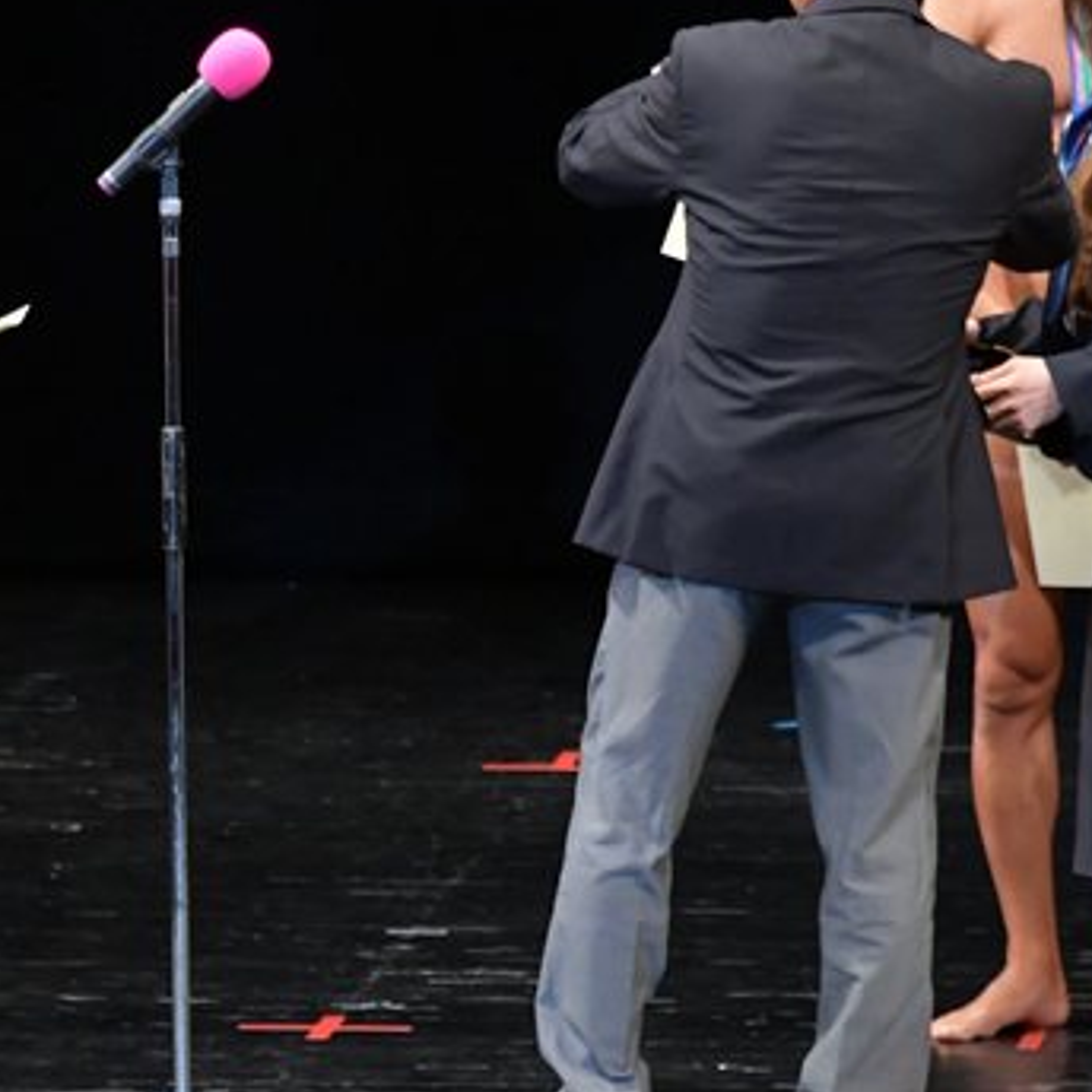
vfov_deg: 3.4
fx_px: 18416
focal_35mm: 516
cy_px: 419
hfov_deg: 3.4
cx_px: 290
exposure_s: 1/400
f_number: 5.6
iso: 3200
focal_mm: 180
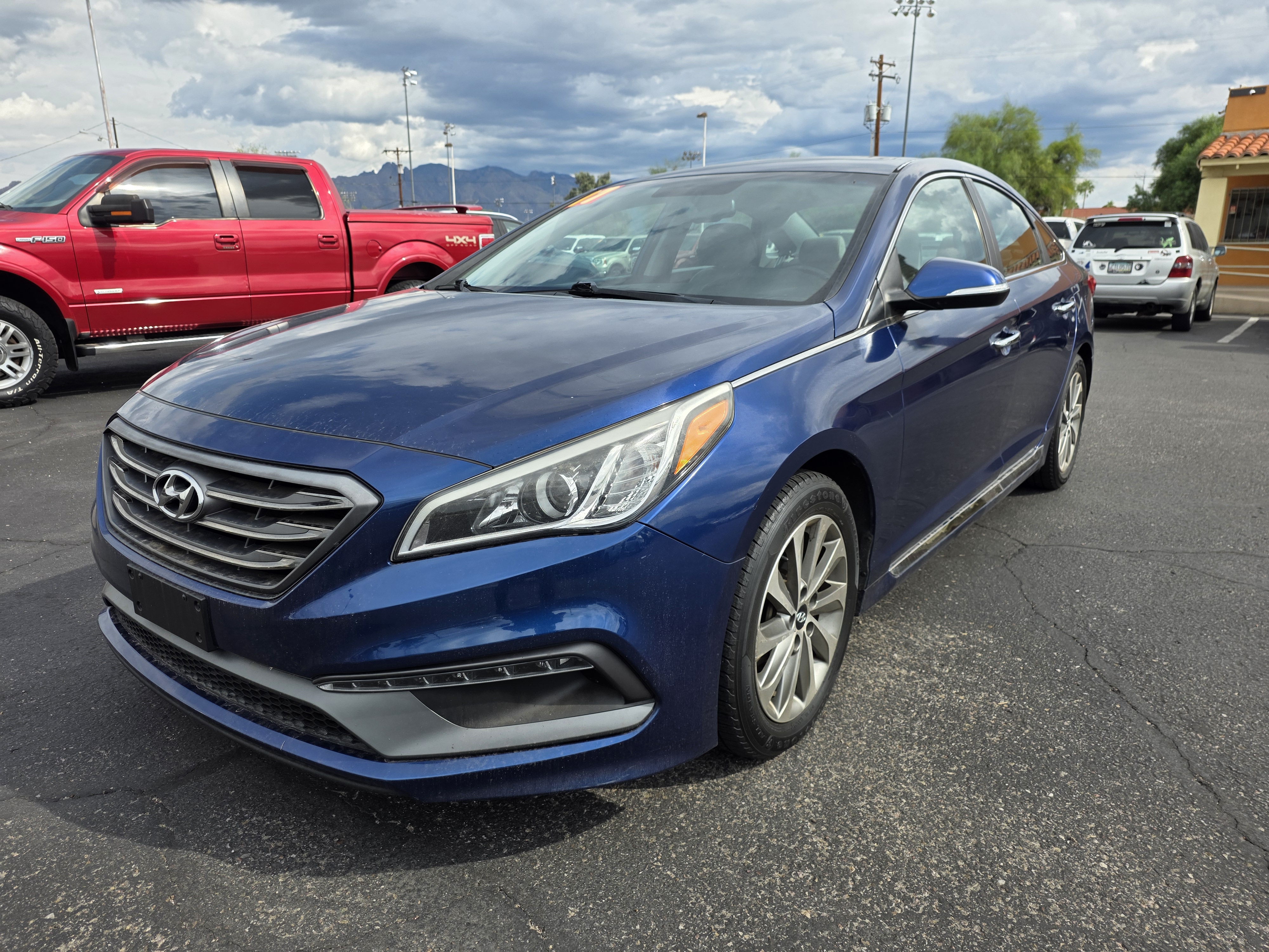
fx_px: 843
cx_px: 634
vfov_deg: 58.9
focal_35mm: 23
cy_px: 476
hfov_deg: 73.9
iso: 80
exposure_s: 1/3569
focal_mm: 6.25
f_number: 1.7
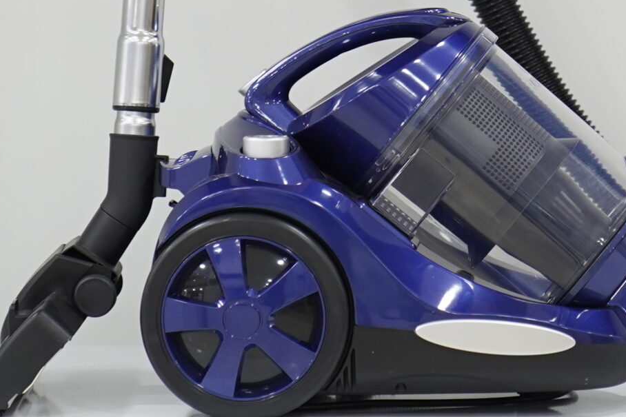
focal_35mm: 296
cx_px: 463
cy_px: -98
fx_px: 5146
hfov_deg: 7.0
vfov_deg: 4.6
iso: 640
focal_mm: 70
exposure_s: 1/200
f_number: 2.8
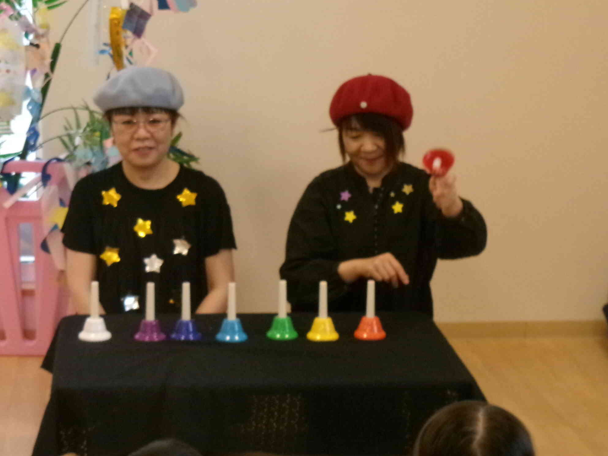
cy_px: 237
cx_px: 260
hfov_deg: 19.2
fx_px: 1792
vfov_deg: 14.5
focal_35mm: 102
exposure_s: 1/120
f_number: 5.4
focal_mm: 14
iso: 800
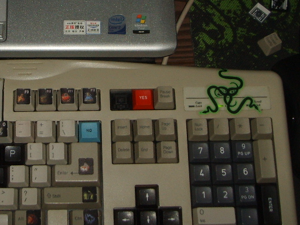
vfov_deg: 18.8
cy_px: 52
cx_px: 67
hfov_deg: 24.7
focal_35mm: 78
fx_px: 676
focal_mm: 6.6
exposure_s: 1/45
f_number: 3.5
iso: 100
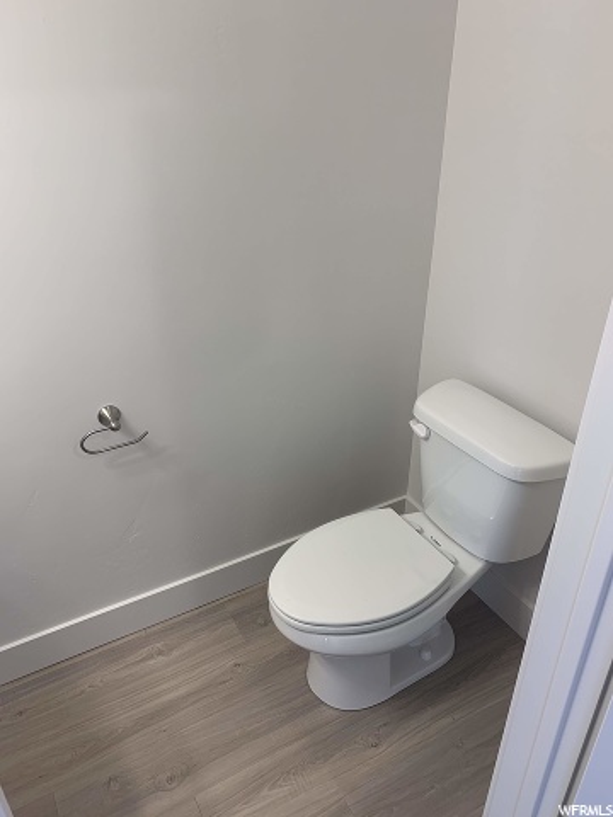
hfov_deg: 53.1
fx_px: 614
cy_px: 408
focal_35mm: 26
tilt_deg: -28.6
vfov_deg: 67.3
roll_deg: +0.4
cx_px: 306
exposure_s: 1/60
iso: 64
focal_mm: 4.25
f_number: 1.8
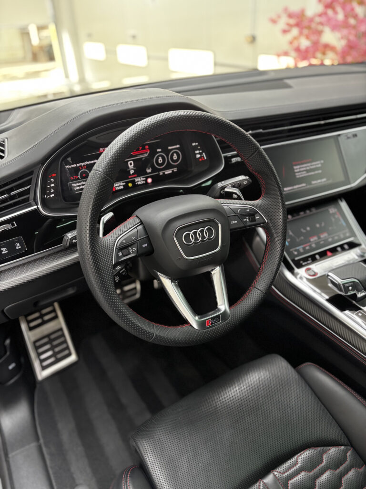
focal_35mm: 26
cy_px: 244
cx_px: 183
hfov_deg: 53.1
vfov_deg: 67.3
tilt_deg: -30.8
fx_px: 367
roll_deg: +2.6
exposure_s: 1/50
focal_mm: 5.96
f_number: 1.6
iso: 320
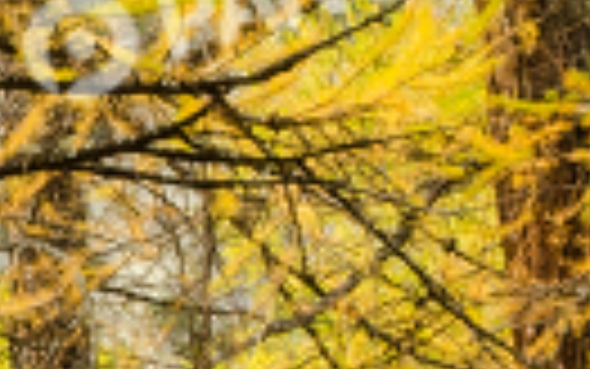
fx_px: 6578
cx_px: -802
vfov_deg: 3.2
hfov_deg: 5.0
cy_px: 693
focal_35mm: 409
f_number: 14
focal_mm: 35
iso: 640
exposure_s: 1/30
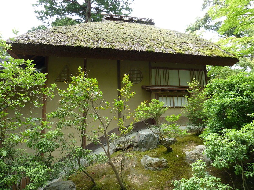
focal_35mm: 25
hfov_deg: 69.4
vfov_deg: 54.9
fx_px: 183
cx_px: 127
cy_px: 95
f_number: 3.3
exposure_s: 1/50
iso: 80
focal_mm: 4.1
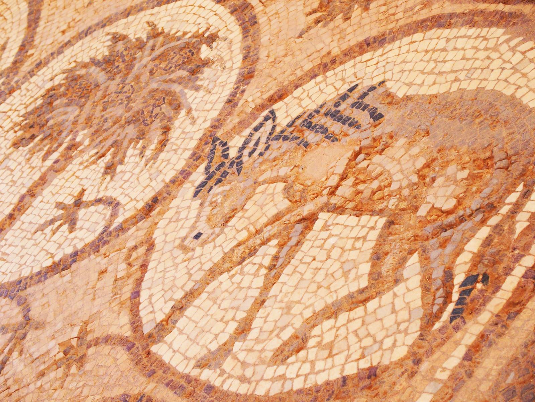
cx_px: 268
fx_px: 1546
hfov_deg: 19.6
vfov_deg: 14.8
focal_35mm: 100
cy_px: 201
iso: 200
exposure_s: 1/160
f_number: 2.8
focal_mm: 21.2
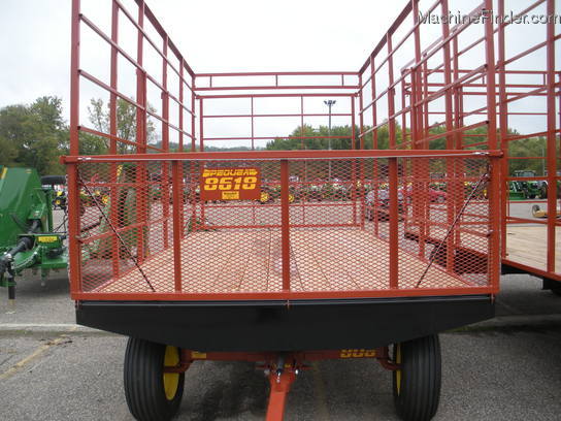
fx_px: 583
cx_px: 280
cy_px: 210
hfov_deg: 51.4
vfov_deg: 39.7
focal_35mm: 36
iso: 64
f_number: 3.5
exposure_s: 1/98.4
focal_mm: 6.3
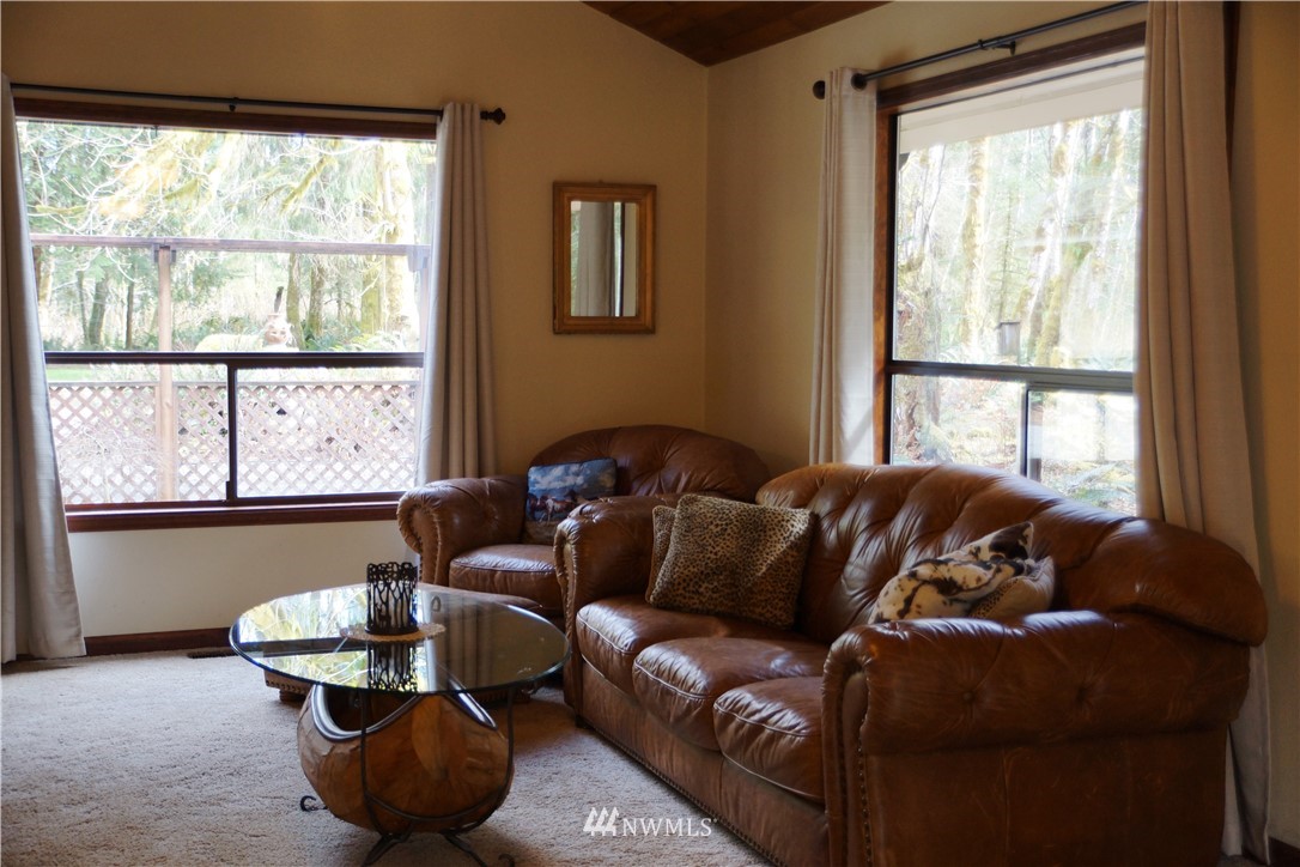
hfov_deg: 46.4
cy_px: 434
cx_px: 650
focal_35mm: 42
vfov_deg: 31.9
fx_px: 1517
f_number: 4
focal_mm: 28
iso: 400
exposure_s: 1/60
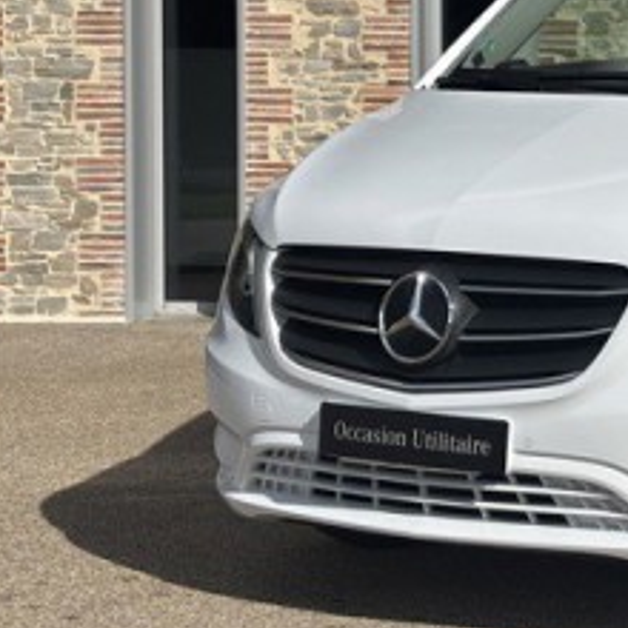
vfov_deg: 13.0
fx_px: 2750
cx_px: 882
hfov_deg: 12.5
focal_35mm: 134
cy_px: 206
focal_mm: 5.96
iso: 32
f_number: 1.6
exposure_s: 1/6329
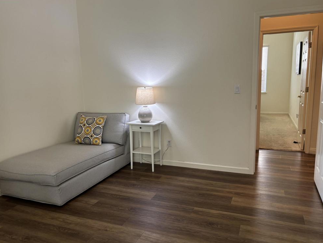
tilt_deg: -9.2
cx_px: 166
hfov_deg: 65.3
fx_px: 252
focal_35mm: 27
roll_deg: +0.9
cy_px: 120
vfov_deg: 51.4
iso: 125
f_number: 1.6
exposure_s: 1/60
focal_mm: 5.96
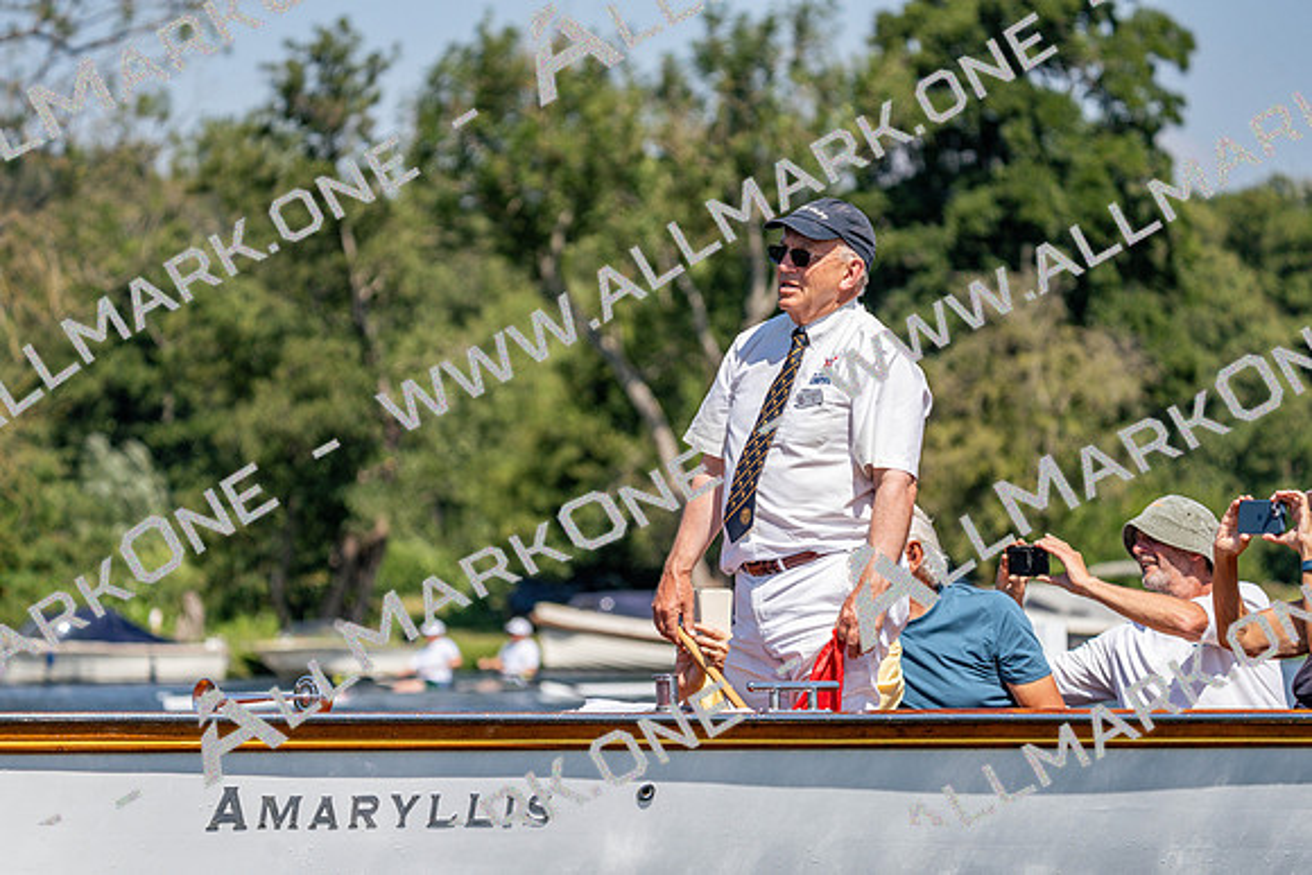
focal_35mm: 200
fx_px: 7290
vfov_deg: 6.9
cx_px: 656
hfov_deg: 10.3
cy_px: 438
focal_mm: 200
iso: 200
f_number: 5.6
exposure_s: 1/2000
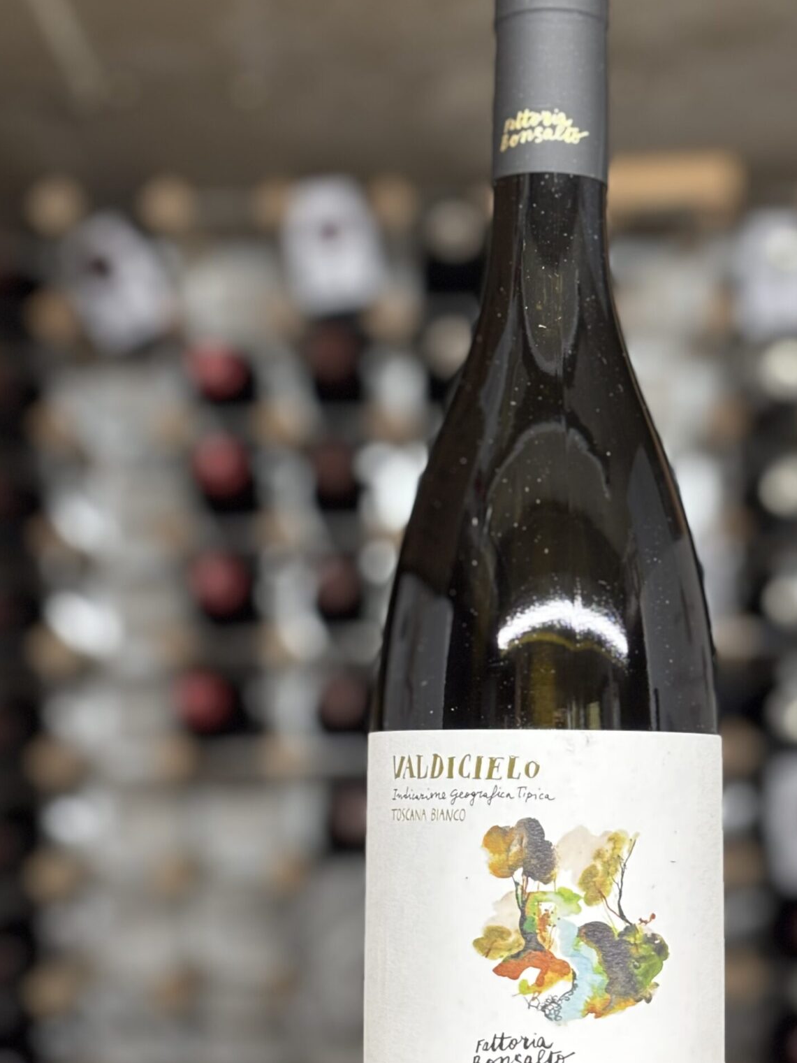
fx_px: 2149
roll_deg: +1.8
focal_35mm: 70
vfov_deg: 27.8
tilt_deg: +6.6
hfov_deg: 20.9
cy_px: 523
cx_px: 523
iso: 125
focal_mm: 5.96
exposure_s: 1/33
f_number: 1.6
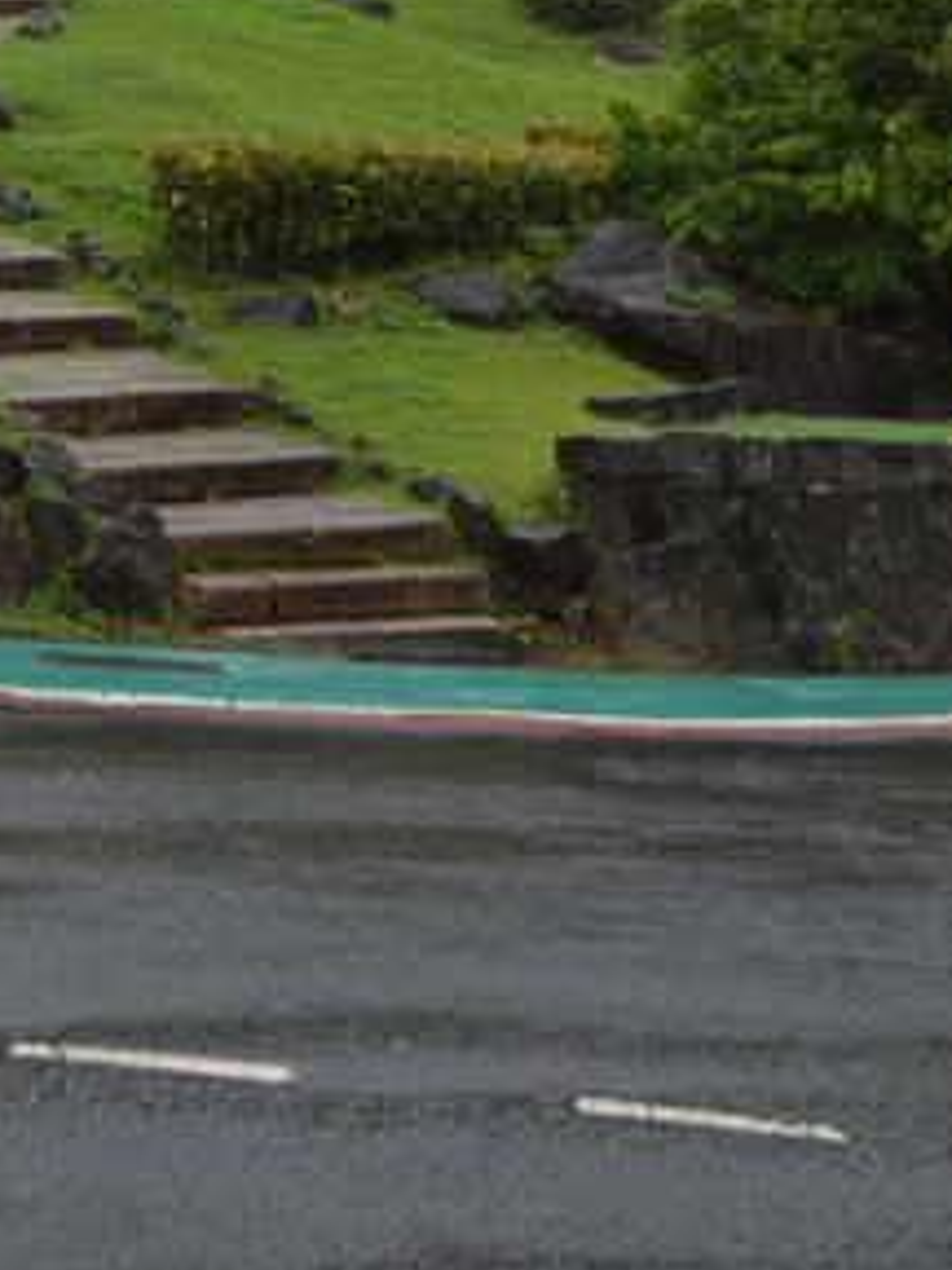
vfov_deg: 20.8
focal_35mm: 88
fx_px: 3227
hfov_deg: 16.2
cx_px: -137
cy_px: -238
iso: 100
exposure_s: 1/125
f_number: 5.6
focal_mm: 22
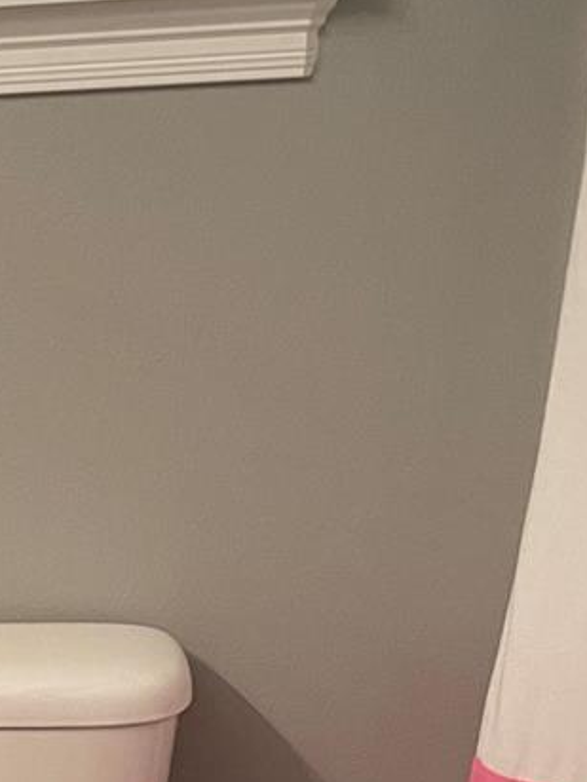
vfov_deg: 19.7
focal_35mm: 97
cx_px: -469
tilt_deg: -21.0
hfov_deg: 13.6
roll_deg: +3.4
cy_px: 776
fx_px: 2193
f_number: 1.6
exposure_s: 1/60
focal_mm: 4.2
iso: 400
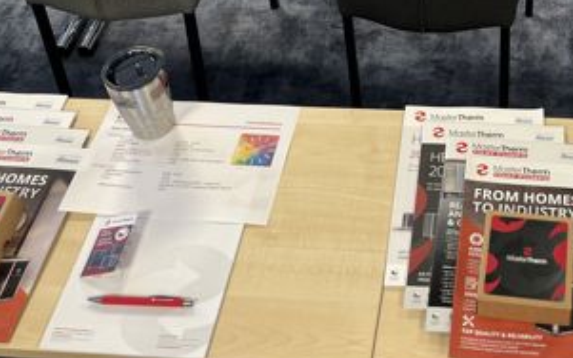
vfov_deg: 20.1
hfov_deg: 32.6
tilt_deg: -40.2
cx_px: 458
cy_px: -53
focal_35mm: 61
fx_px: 952
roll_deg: +2.4
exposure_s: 1/100
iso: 100
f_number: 1.6
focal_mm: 5.1
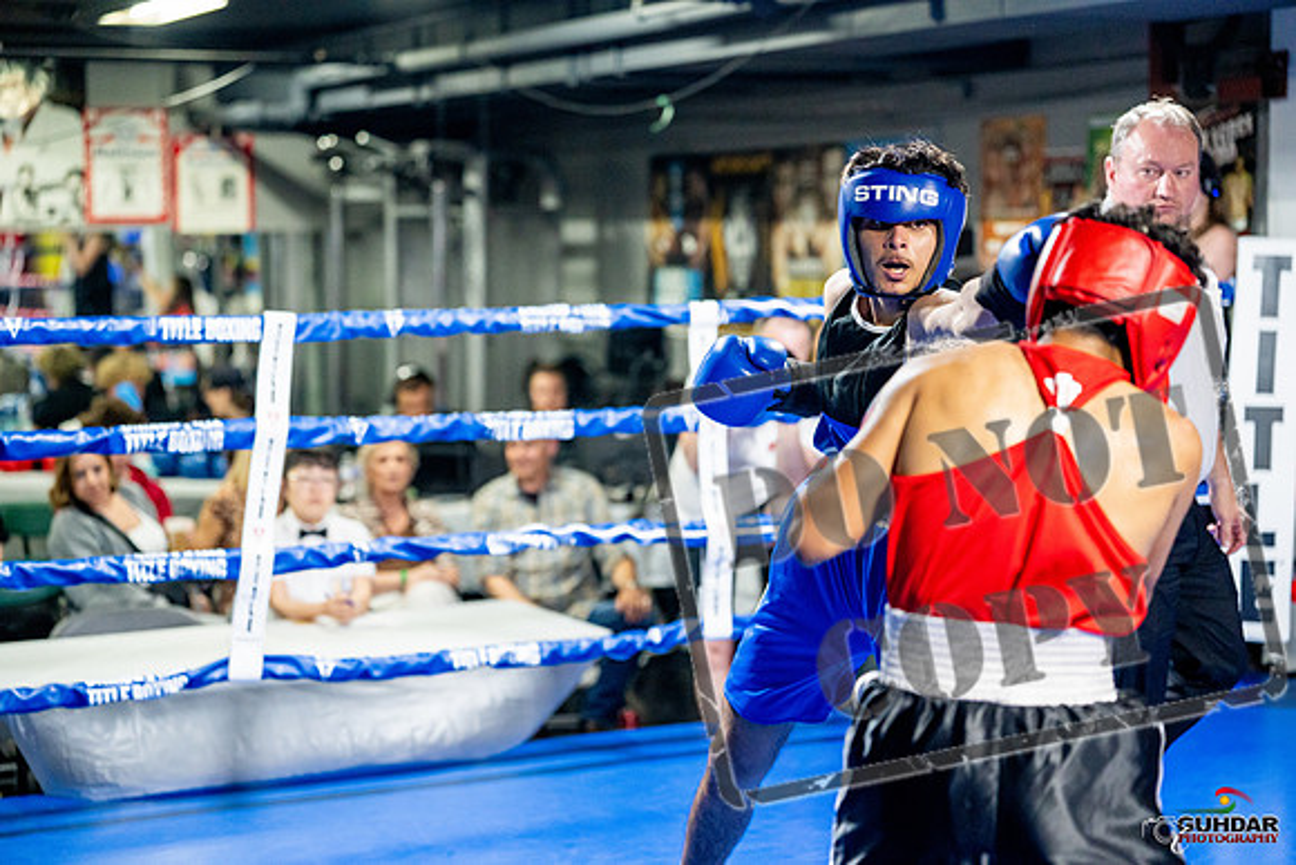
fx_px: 2520
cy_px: 432
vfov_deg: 19.5
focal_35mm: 70
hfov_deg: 28.8
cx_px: 648
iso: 4000
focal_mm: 70
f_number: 2
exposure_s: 1/800
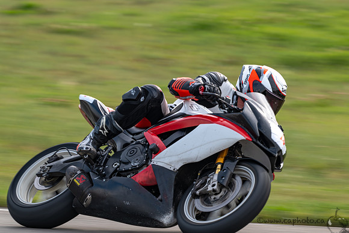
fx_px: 4514
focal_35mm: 466
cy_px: 97
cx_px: 186
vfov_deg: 3.0
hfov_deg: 4.4
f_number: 10
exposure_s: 1/160
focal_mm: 400
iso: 140
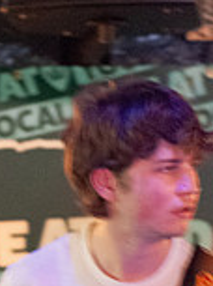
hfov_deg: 6.9
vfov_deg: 9.2
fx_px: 1755
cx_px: 165
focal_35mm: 213
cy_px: 301
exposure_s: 1/10
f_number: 1.8
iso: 2500
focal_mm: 50
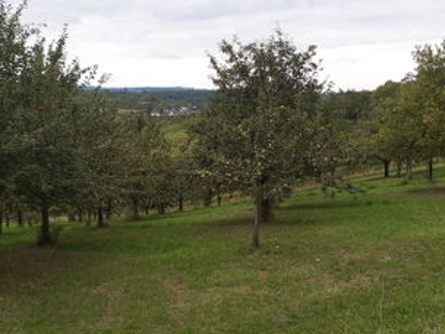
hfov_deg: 45.8
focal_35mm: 41
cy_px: 195
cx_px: 233
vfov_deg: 35.1
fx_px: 527
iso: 40
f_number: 1.7
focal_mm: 4.75
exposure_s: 1/1030
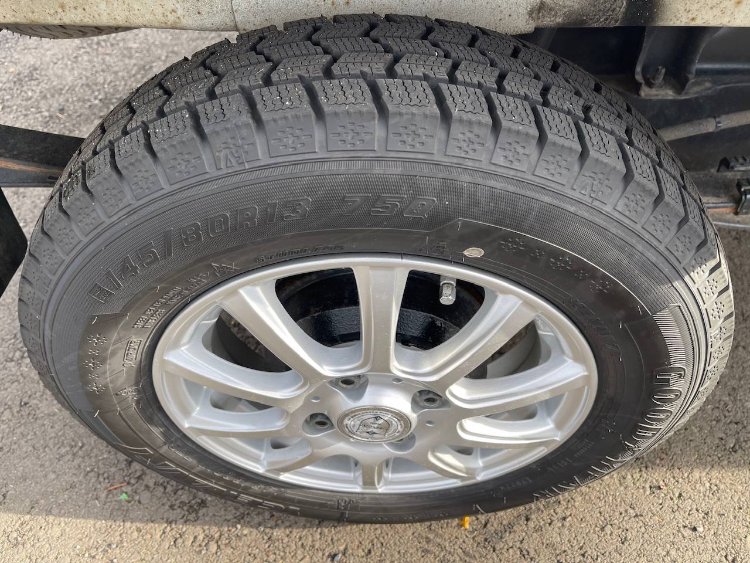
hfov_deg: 69.4
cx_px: 375
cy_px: 282
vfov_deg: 54.9
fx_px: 542
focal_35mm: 25
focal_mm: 5.1
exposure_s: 1/305
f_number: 1.6
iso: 32
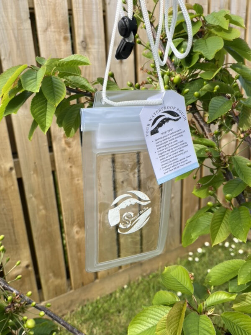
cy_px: 168
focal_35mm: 26
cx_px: 126
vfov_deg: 67.3
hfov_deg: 53.1
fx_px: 251
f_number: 1.6
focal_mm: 5.1
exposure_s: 1/898
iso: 50
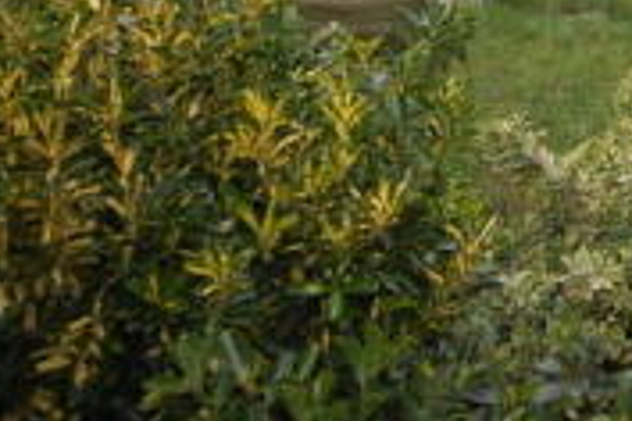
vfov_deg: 11.8
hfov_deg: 17.5
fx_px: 1949
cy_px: -202
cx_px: 761
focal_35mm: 111
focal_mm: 20
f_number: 6.3
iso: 400
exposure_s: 1/160
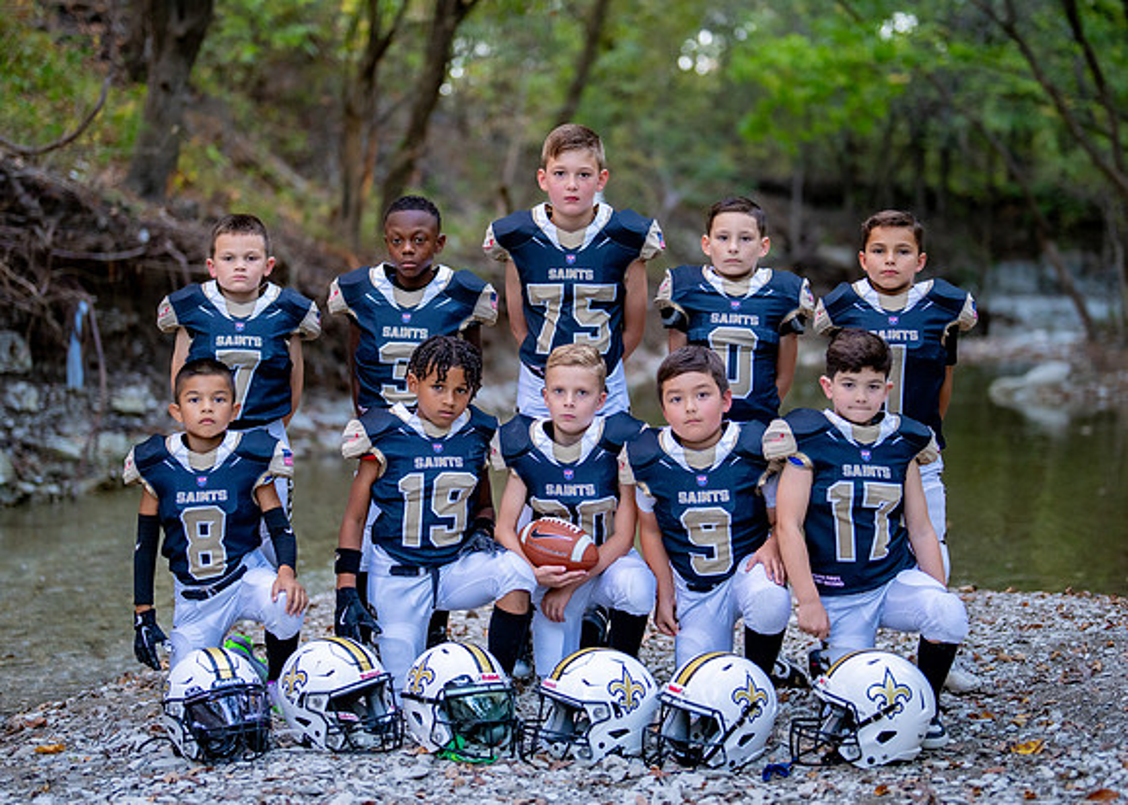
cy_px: 355
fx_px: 2049
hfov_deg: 30.8
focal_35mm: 64
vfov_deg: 22.2
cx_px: 560
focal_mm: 50
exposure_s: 1/500
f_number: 1.2
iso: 800
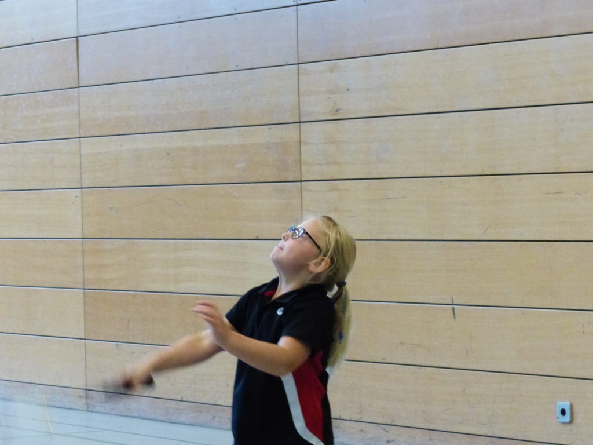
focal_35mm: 140
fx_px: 2398
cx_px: 296
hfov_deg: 14.1
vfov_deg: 10.6
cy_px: 222
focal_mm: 25.2
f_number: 4
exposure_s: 1/125
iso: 1600
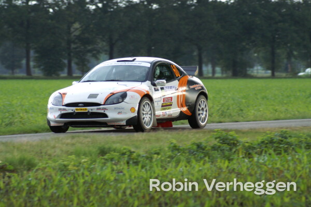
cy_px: 104
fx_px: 2589
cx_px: 156
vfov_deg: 4.6
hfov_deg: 6.9
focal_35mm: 300
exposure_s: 1/400
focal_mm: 200
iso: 800
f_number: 5.6
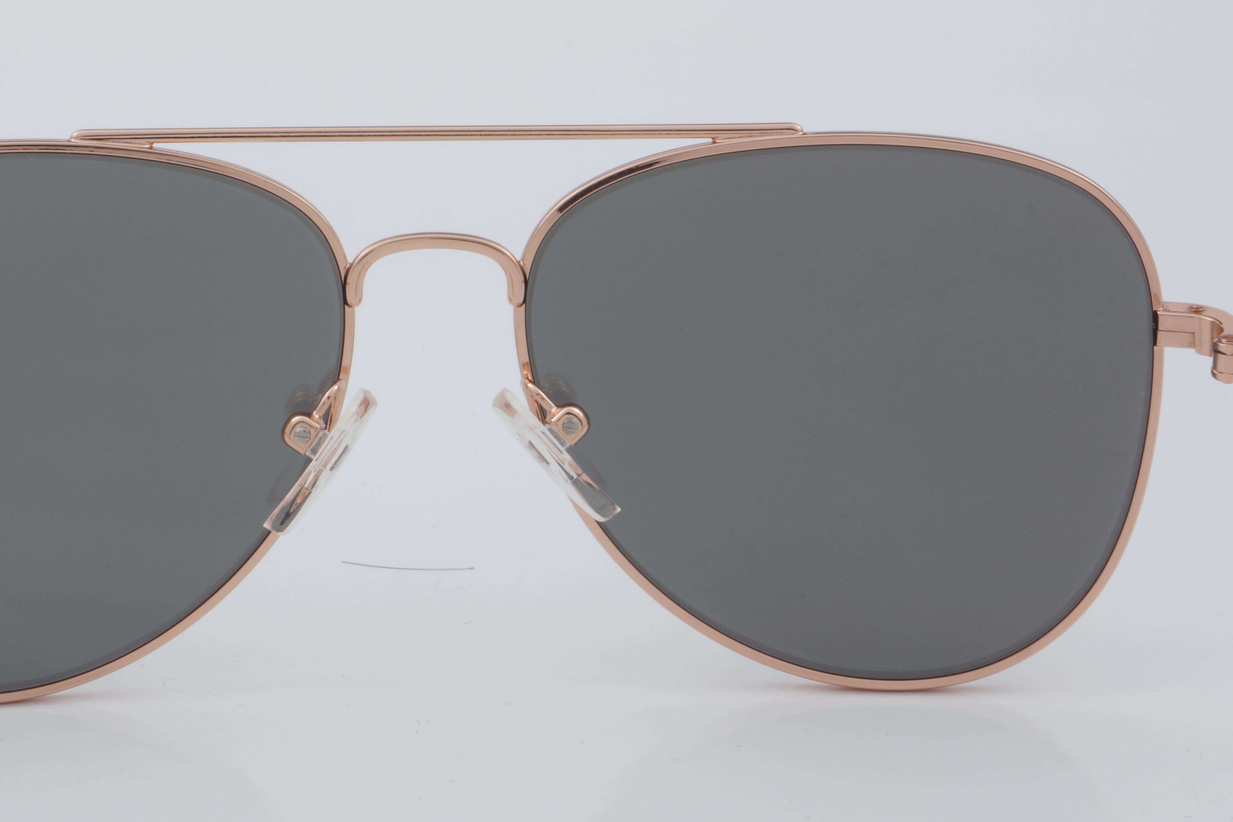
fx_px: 3721
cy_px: 365
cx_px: 431
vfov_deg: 12.6
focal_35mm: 109
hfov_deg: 18.8
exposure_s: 1/4
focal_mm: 55
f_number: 32
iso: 100
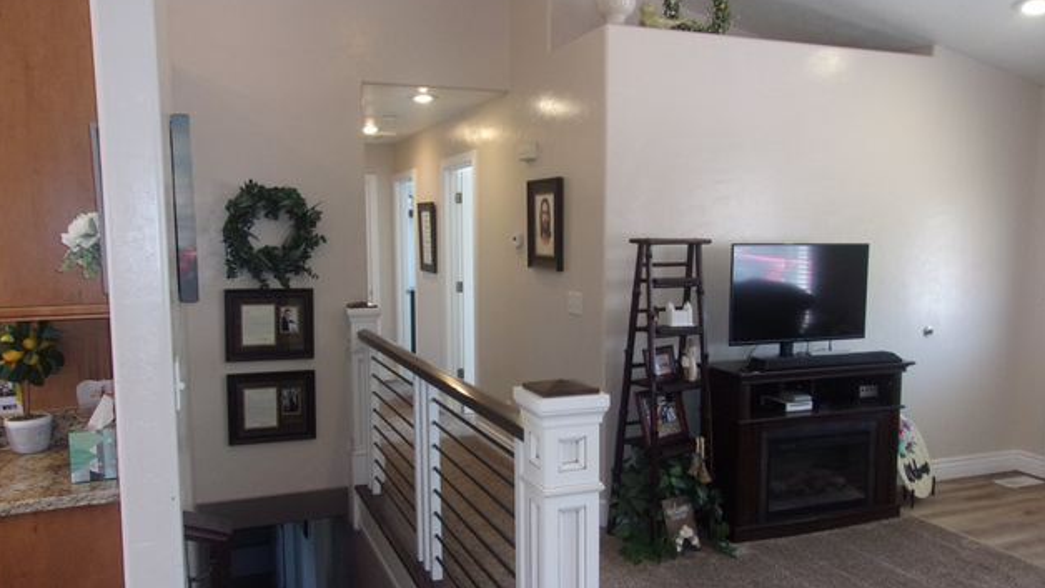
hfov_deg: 64.3
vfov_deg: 38.9
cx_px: 516
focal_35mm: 30
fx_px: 831
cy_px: 325
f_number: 3
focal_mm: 4.9
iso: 200
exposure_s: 1/34
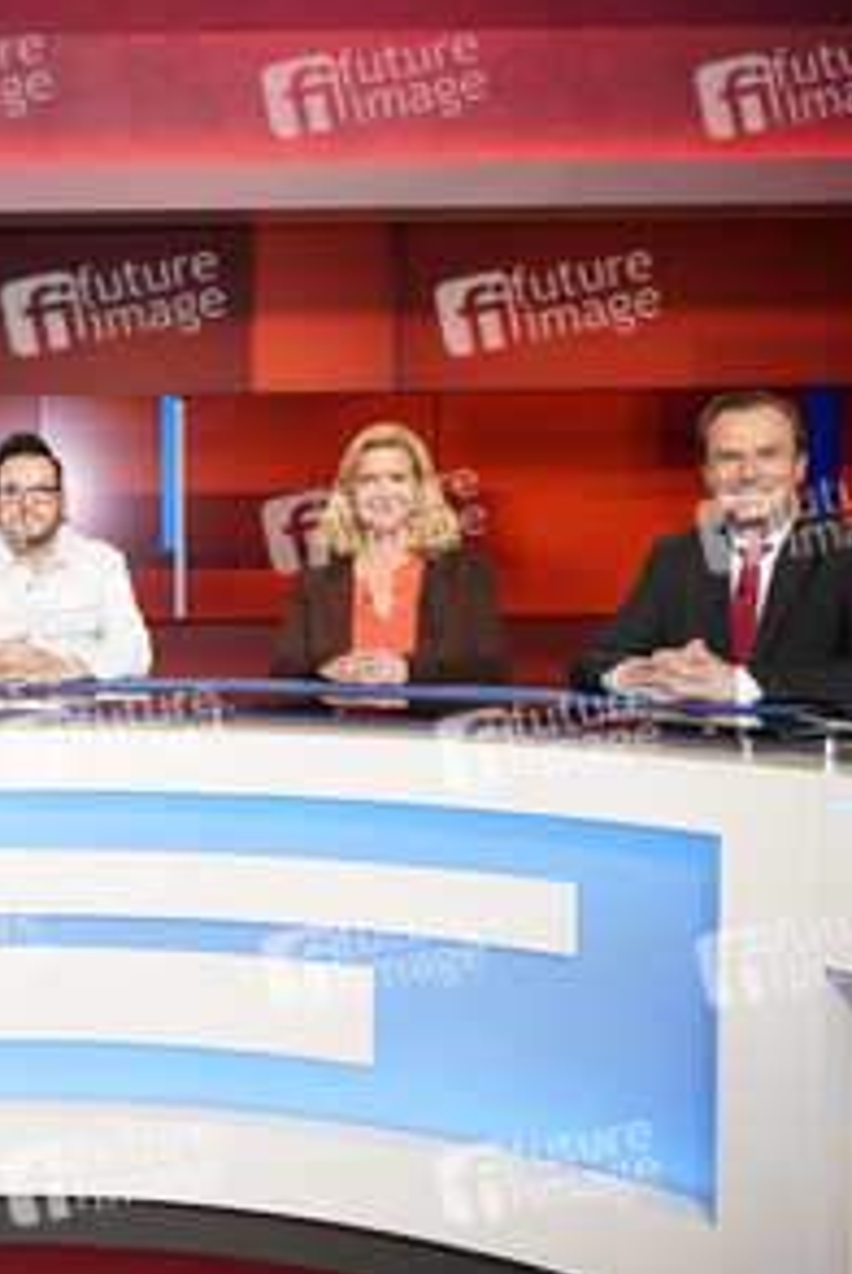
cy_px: 630
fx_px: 1523
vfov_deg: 45.4
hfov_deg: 29.2
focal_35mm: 43
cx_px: -2
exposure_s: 1/125
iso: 1600
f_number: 4.5
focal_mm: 28
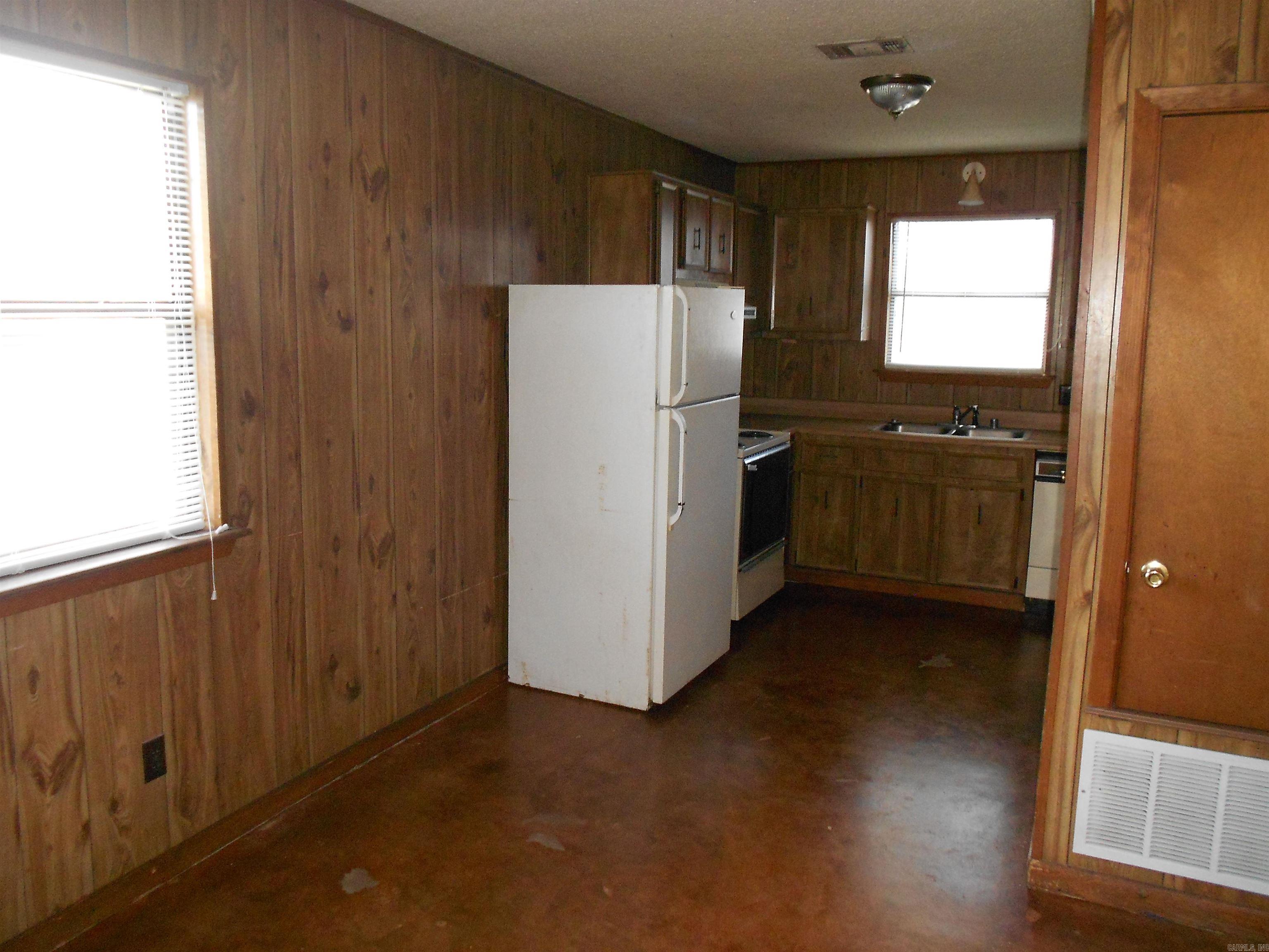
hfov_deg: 61.7
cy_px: 476
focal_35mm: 29
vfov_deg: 48.2
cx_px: 634
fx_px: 1063
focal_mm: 5.1
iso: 400
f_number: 3.4
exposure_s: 1/25
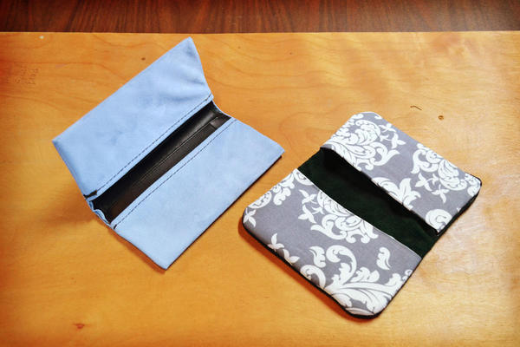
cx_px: 260
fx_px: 477
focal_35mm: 33
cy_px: 174
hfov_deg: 57.2
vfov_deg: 40.0
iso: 2500
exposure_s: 1/60
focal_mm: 22
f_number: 4
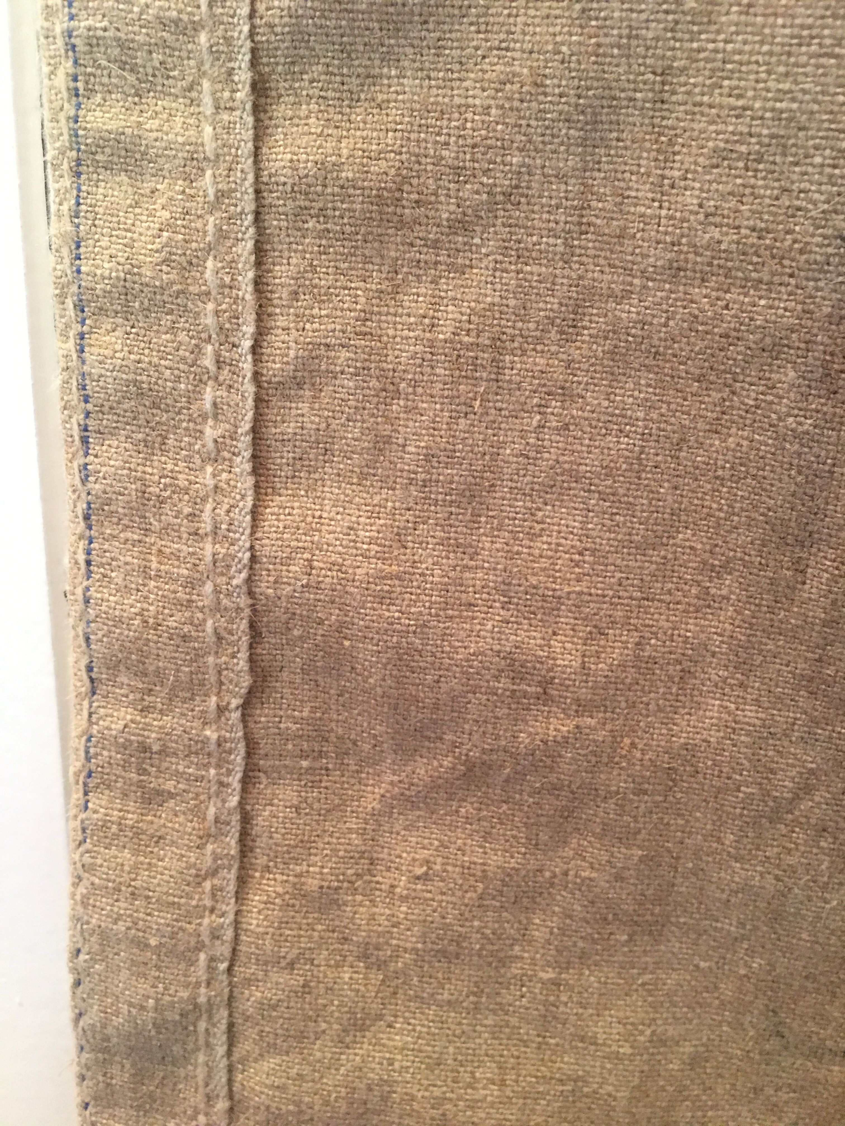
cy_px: 563
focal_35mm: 29
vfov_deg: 61.7
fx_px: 944
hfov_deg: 48.2
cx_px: 422
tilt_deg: -13.6
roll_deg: -0.6
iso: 200
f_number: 2.2
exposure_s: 1/17
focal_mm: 4.15
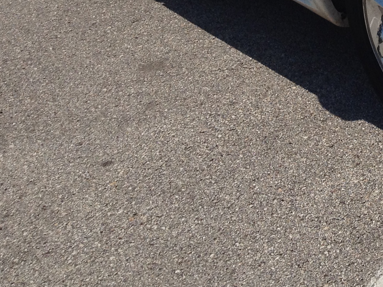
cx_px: 501
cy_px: -143
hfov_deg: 17.2
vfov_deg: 13.1
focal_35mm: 107
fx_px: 1184
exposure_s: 1/4608
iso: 64
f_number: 2.4
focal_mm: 4.28
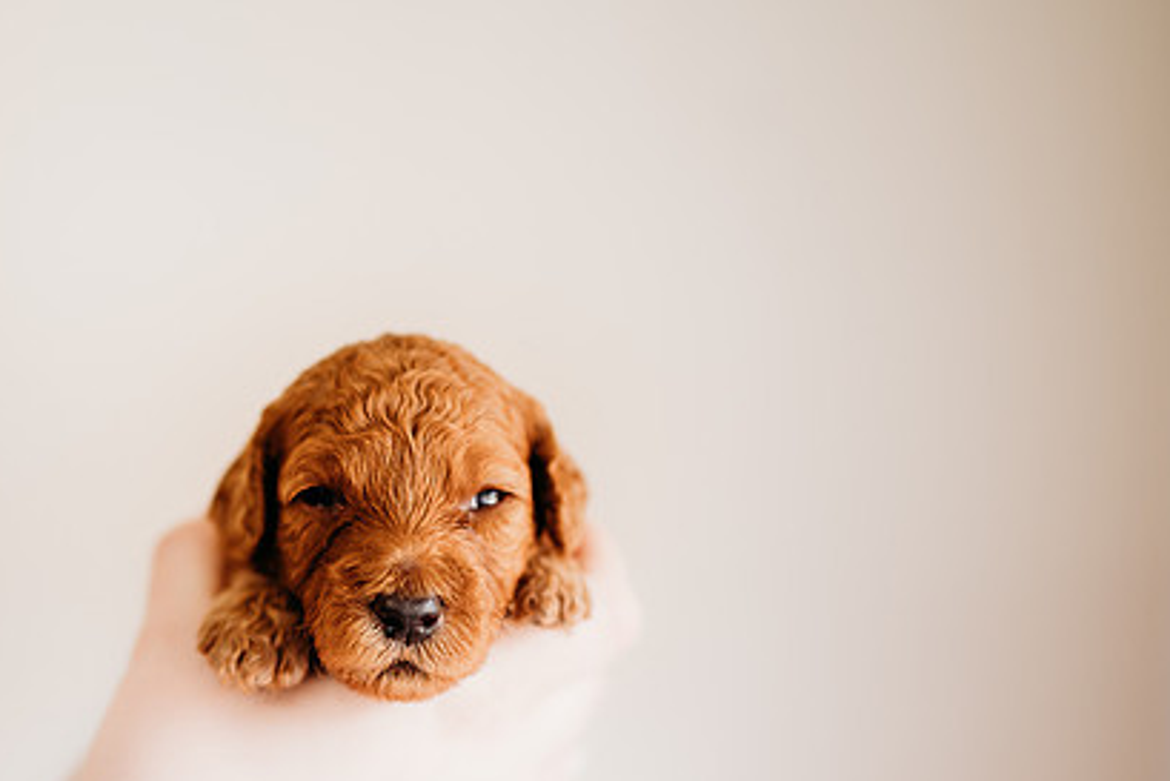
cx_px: 363
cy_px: 528
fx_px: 1105
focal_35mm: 34
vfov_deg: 38.4
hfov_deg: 54.3
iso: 200
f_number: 2.2
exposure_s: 1/100
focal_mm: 24
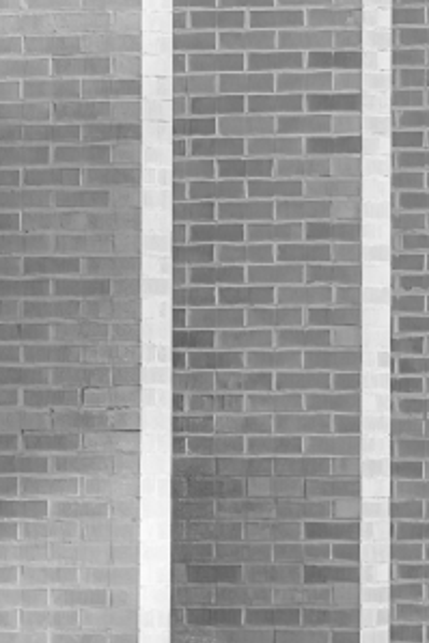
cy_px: -604
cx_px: 476
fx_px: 11765
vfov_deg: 3.1
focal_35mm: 659
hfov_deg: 2.1
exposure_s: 1/161
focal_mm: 47.94
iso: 125
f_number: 4
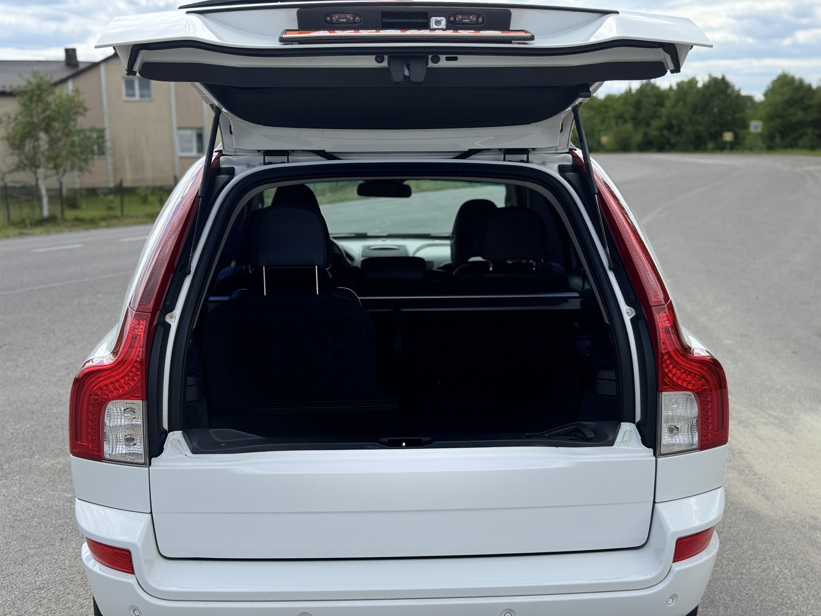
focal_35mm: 48
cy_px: 308
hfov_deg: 39.7
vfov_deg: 30.3
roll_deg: +0.9
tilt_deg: -7.6
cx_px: 410
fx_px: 1138
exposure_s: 1/3817
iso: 64
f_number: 1.78
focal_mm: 6.76
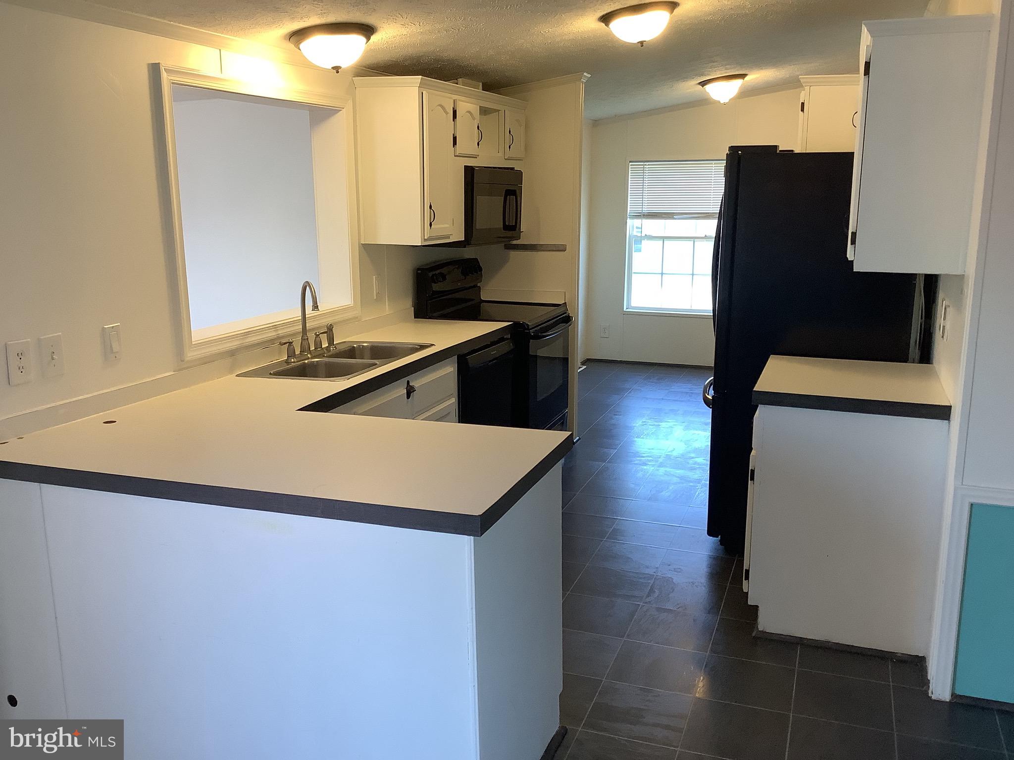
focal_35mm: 31
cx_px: 507
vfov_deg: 45.4
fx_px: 908
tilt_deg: -13.4
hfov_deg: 58.4
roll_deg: +0.1
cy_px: 380
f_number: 2.4
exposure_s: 1/60
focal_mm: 3.3
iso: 100
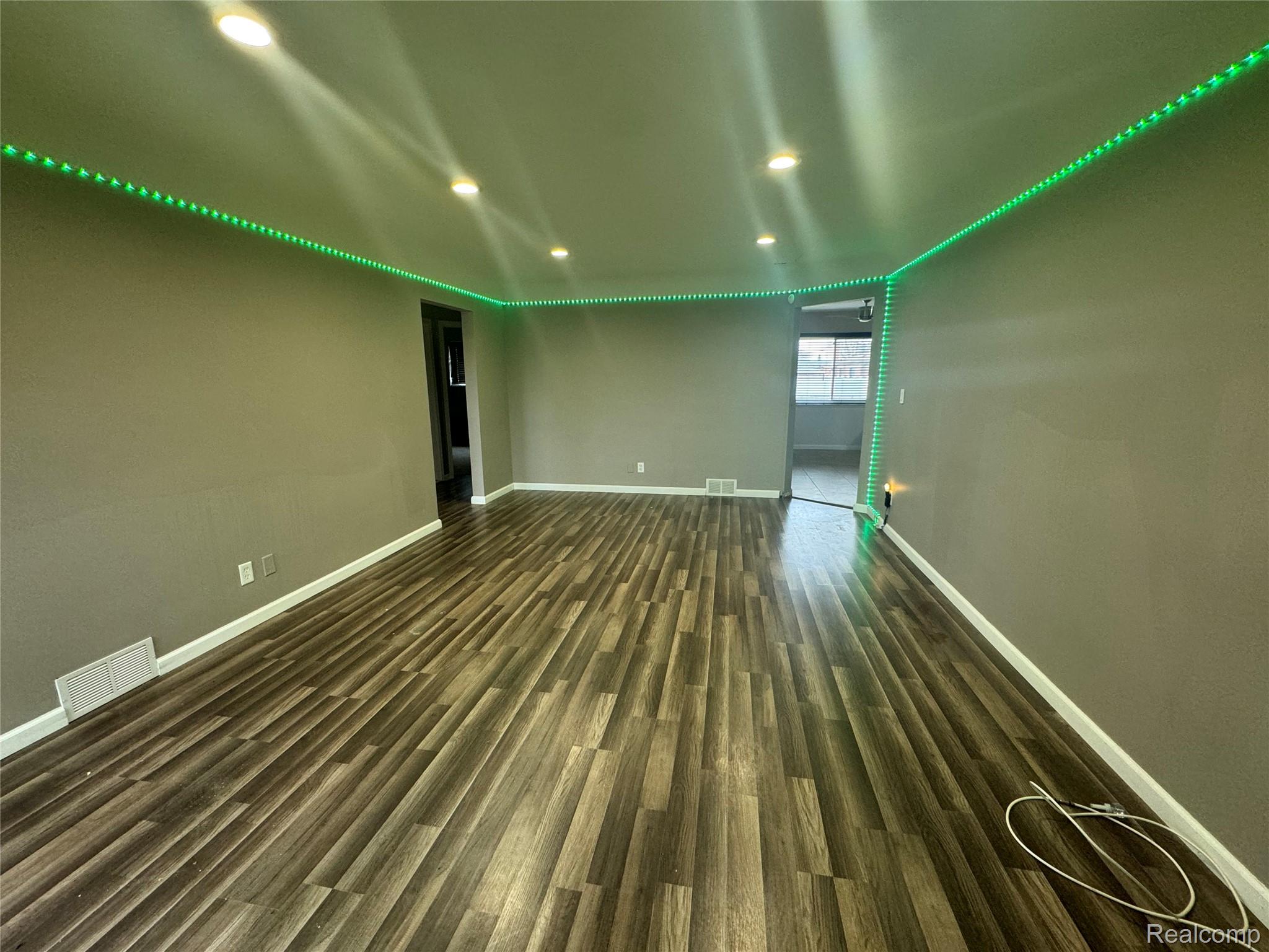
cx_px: 634
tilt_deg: -11.6
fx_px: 513
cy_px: 476
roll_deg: -0.2
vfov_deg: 85.7
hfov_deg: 102.1
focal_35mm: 14
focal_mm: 2.22
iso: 250
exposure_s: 1/60
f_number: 2.2
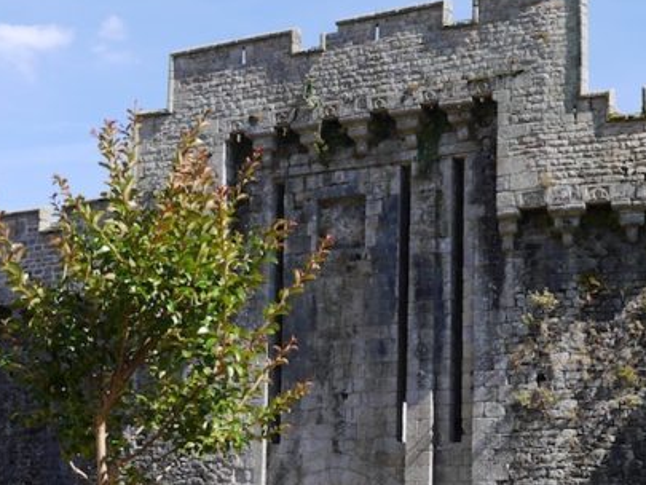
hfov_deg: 24.7
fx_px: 1475
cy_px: 460
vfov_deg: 18.3
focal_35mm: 79
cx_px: 263
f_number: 7.1
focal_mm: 20
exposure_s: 1/250
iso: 160
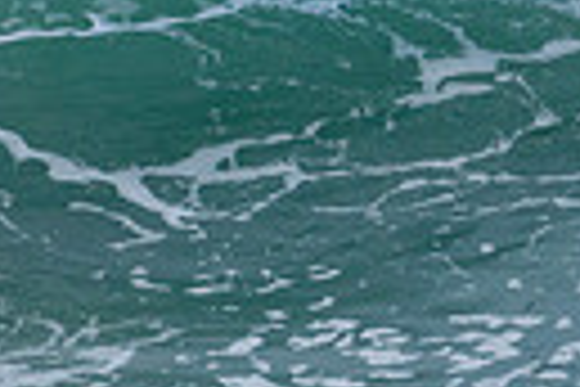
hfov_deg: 0.6
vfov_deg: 0.4
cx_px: 647
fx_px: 54371
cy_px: -124
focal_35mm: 3375
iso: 500
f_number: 5.6
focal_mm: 500
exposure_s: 1/2000
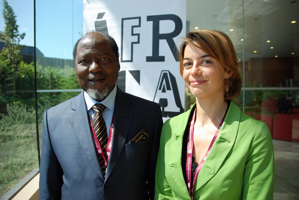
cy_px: 100
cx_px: 150
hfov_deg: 67.3
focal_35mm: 27
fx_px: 225
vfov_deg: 48.0
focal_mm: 18
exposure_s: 1/400
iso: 400
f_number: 3.5
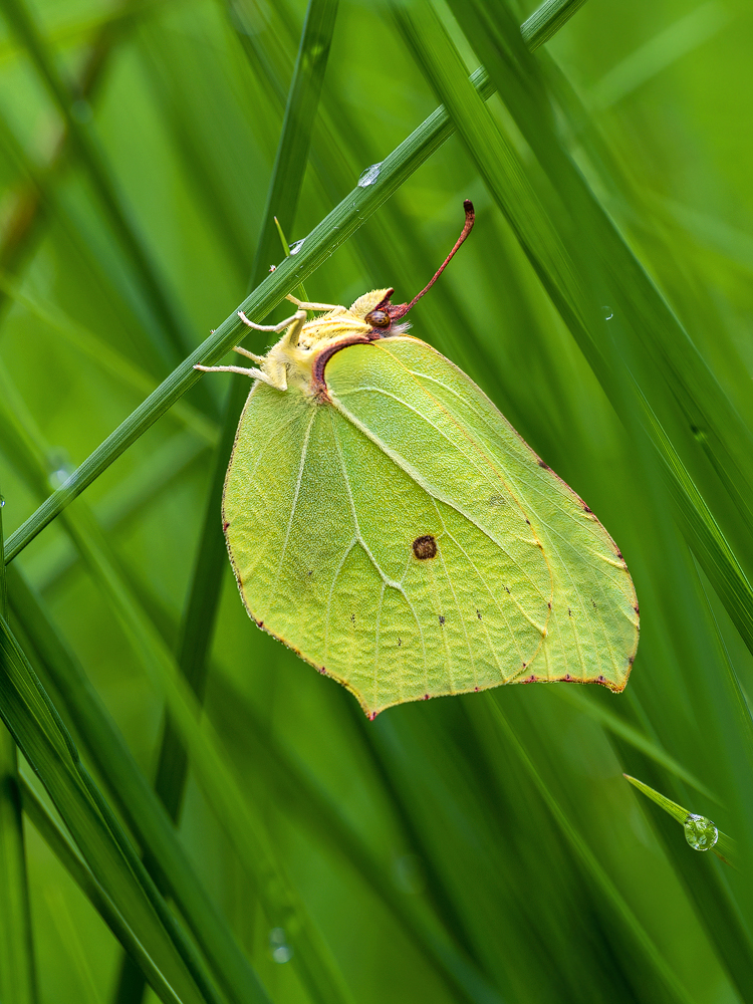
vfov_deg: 11.0
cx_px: 376
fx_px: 5221
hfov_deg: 8.2
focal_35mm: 180
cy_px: 502
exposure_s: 1/125
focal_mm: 90
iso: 160
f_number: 5.6
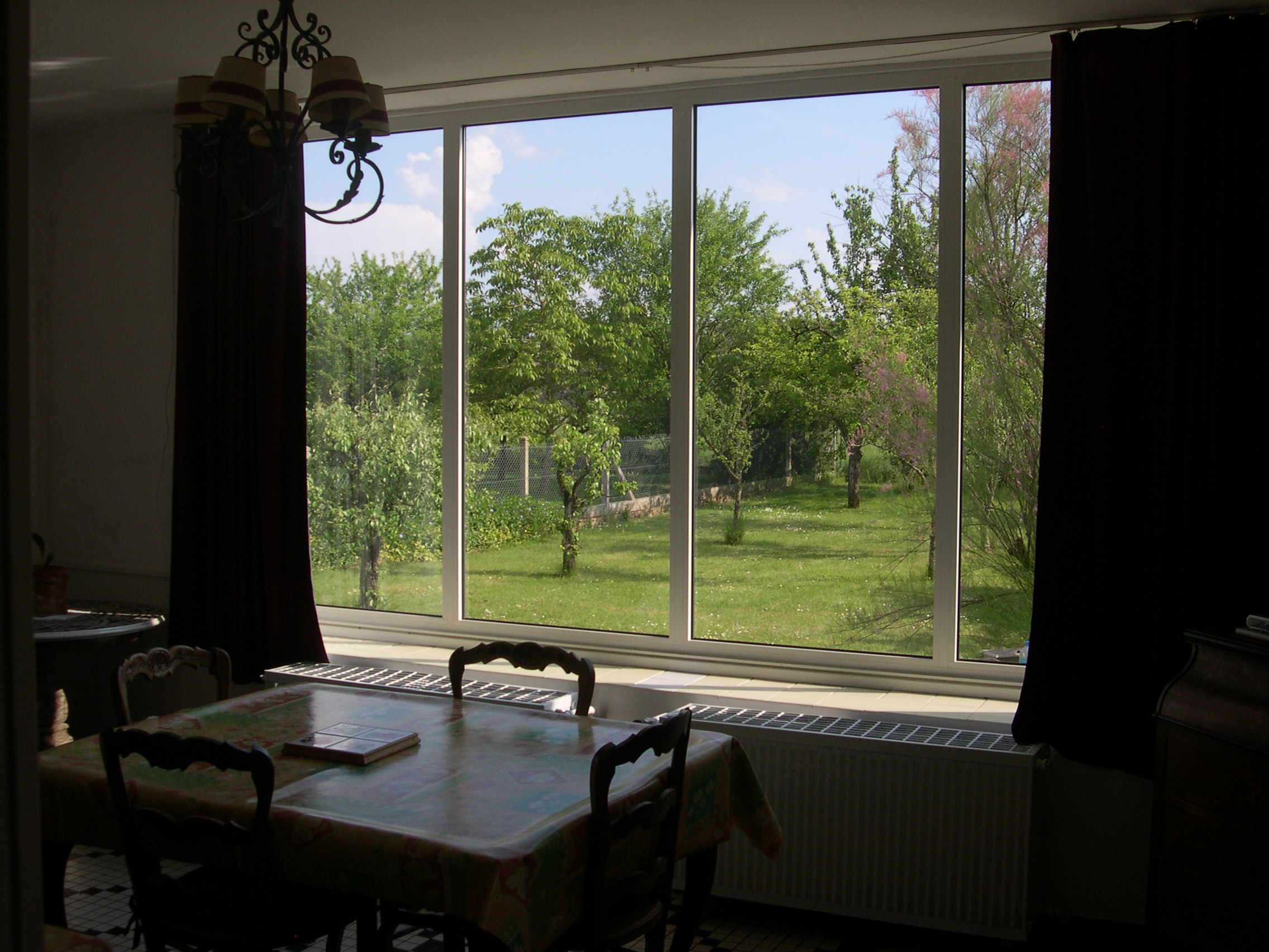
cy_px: 476
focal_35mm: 38
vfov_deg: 37.7
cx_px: 634
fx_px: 1393
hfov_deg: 49.0
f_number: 7.6
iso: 100
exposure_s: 1/116
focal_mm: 8
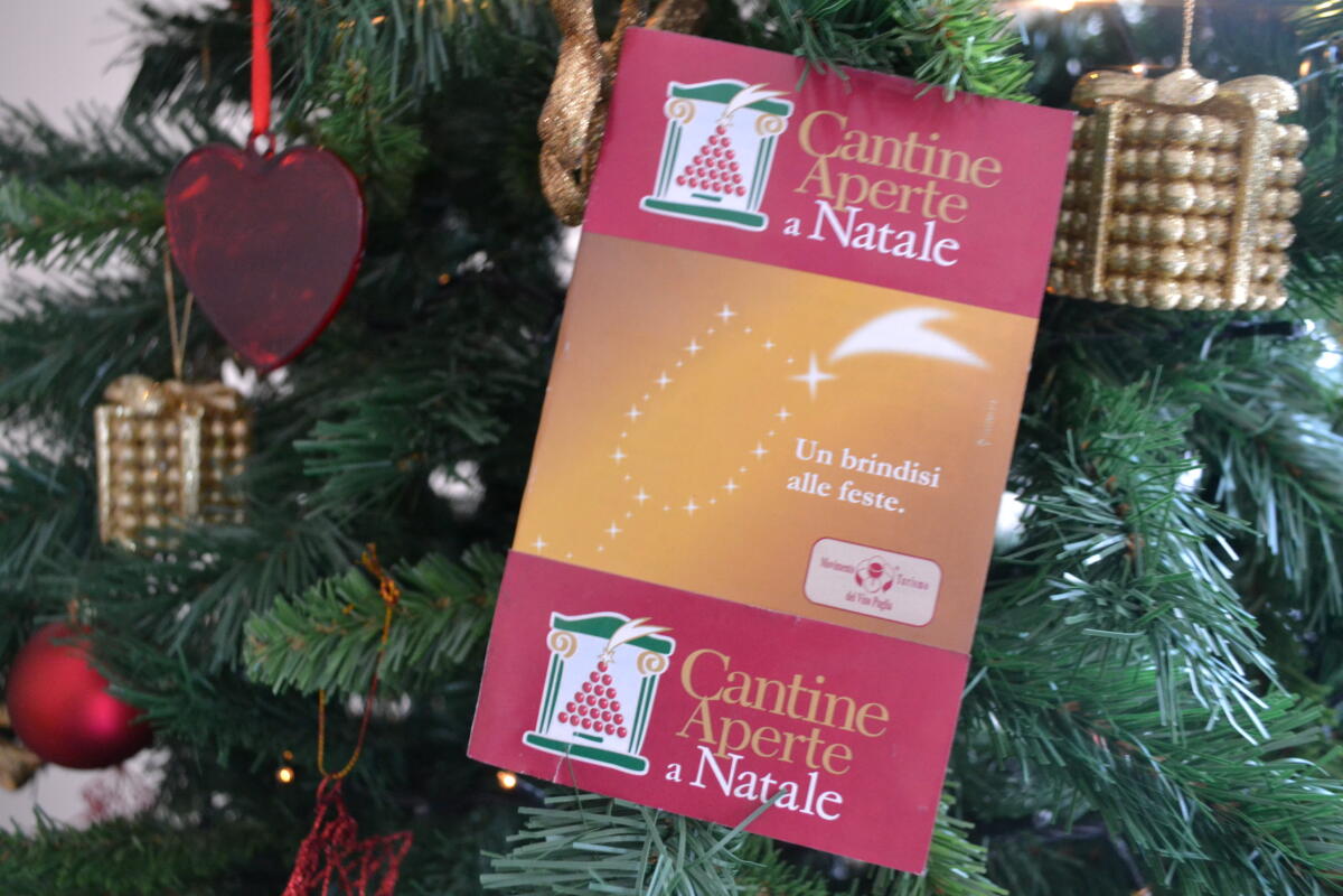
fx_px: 1231
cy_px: 448
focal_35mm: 33
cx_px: 672
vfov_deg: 40.0
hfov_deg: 57.2
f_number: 3.8
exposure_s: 1/15
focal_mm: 22
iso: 1800
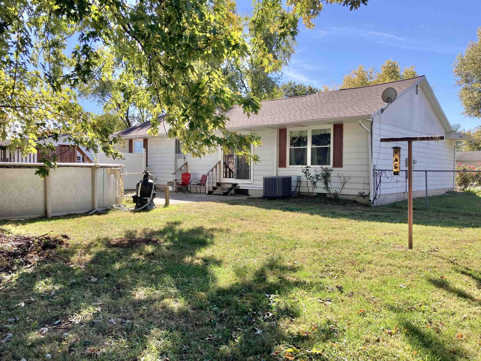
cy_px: 180
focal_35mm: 28
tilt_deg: -1.6
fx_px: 389
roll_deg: -0.6
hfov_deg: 63.4
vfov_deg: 49.7
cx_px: 240
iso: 20
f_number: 1.8
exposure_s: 1/704
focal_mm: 3.99
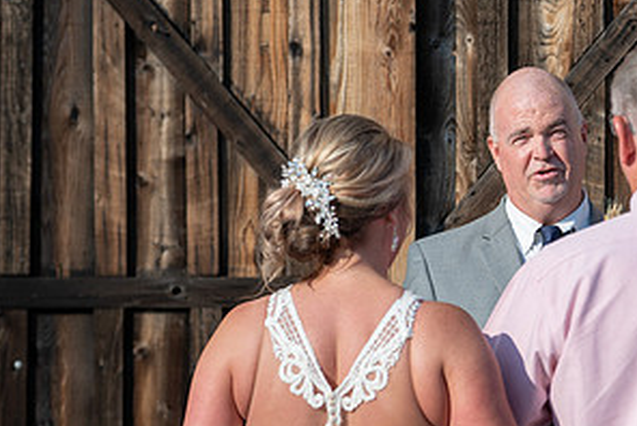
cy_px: 257
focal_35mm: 222
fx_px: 3932
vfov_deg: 6.2
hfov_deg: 9.2
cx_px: 710
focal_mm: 99
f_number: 4
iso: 100
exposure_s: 1/800
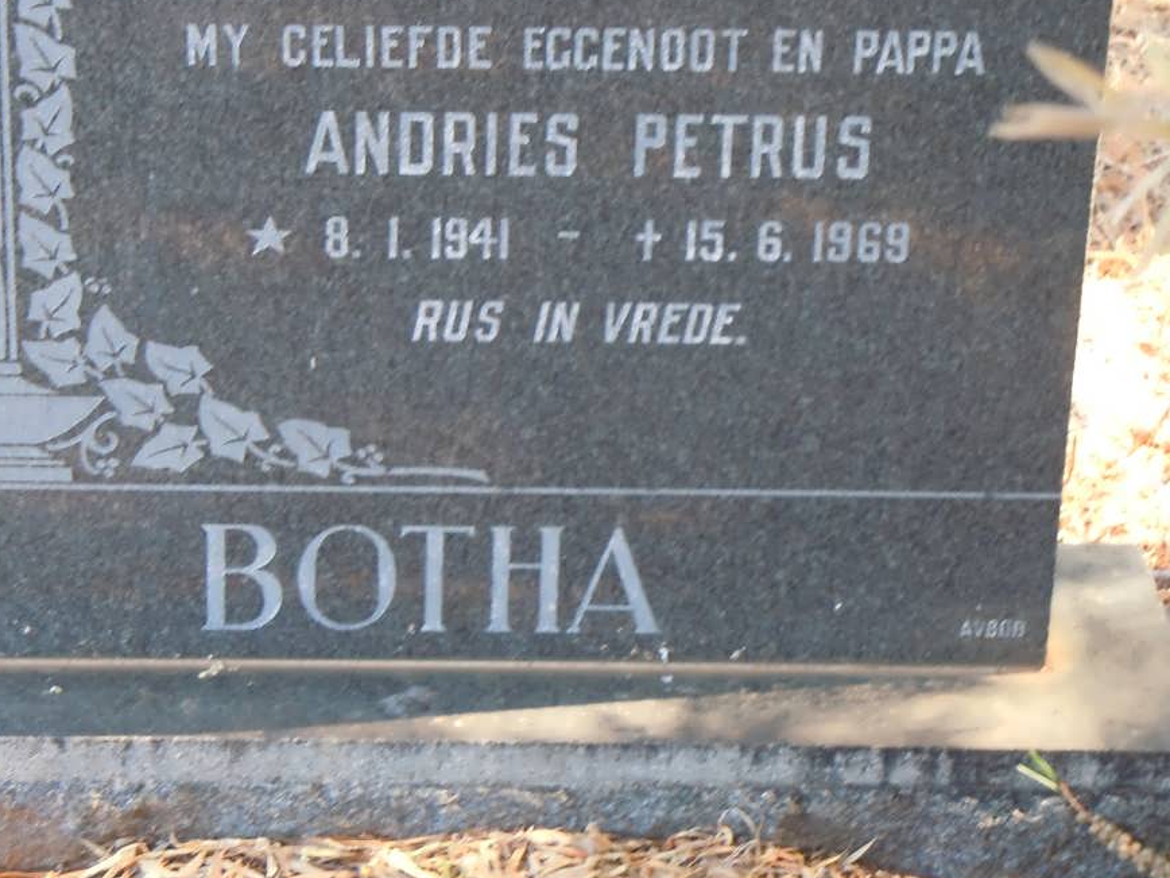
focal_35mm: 123
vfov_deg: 12.0
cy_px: 287
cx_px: 469
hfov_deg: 16.0
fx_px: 4157
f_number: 4.4
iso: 200
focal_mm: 16
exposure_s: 1/25
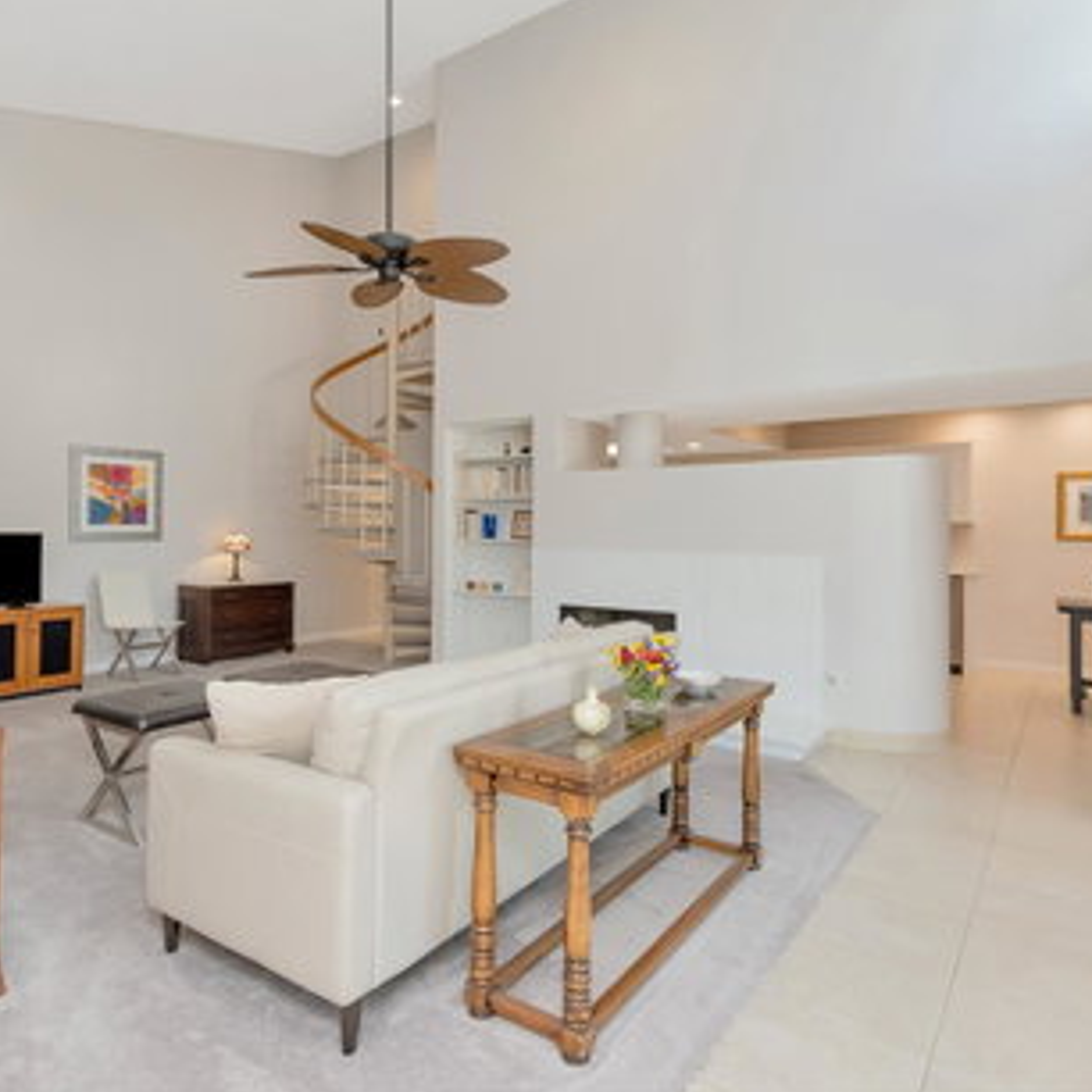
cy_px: 528
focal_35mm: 20
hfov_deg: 74.5
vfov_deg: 74.8
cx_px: 482
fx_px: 714
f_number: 5.6
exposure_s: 1/160
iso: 800
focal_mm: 10
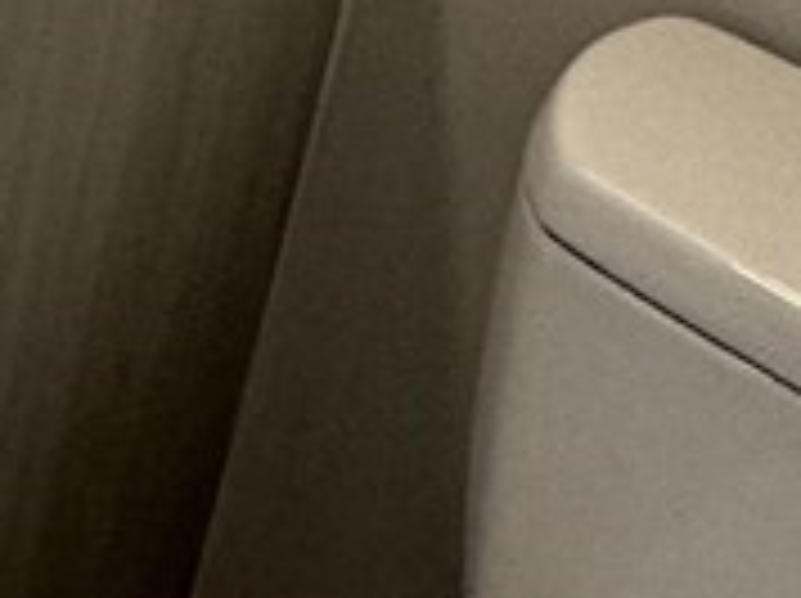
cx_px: -1098
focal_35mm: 121
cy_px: -414
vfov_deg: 11.5
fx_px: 2796
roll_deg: -2.7
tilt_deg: -21.3
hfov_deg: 12.7
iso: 125
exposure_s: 1/120
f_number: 2.2
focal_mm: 2.22
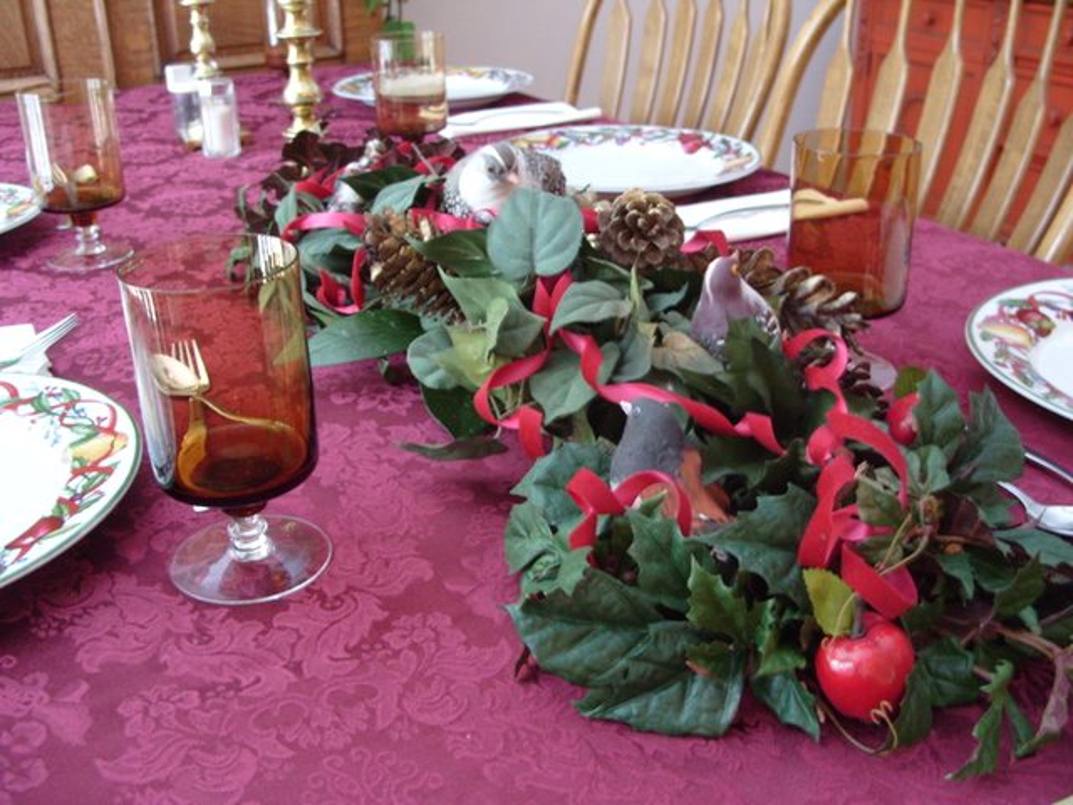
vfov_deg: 40.7
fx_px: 1085
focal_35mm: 35
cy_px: 402
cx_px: 536
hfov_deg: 52.6
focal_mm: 7.8
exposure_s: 1/3
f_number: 2.8
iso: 200
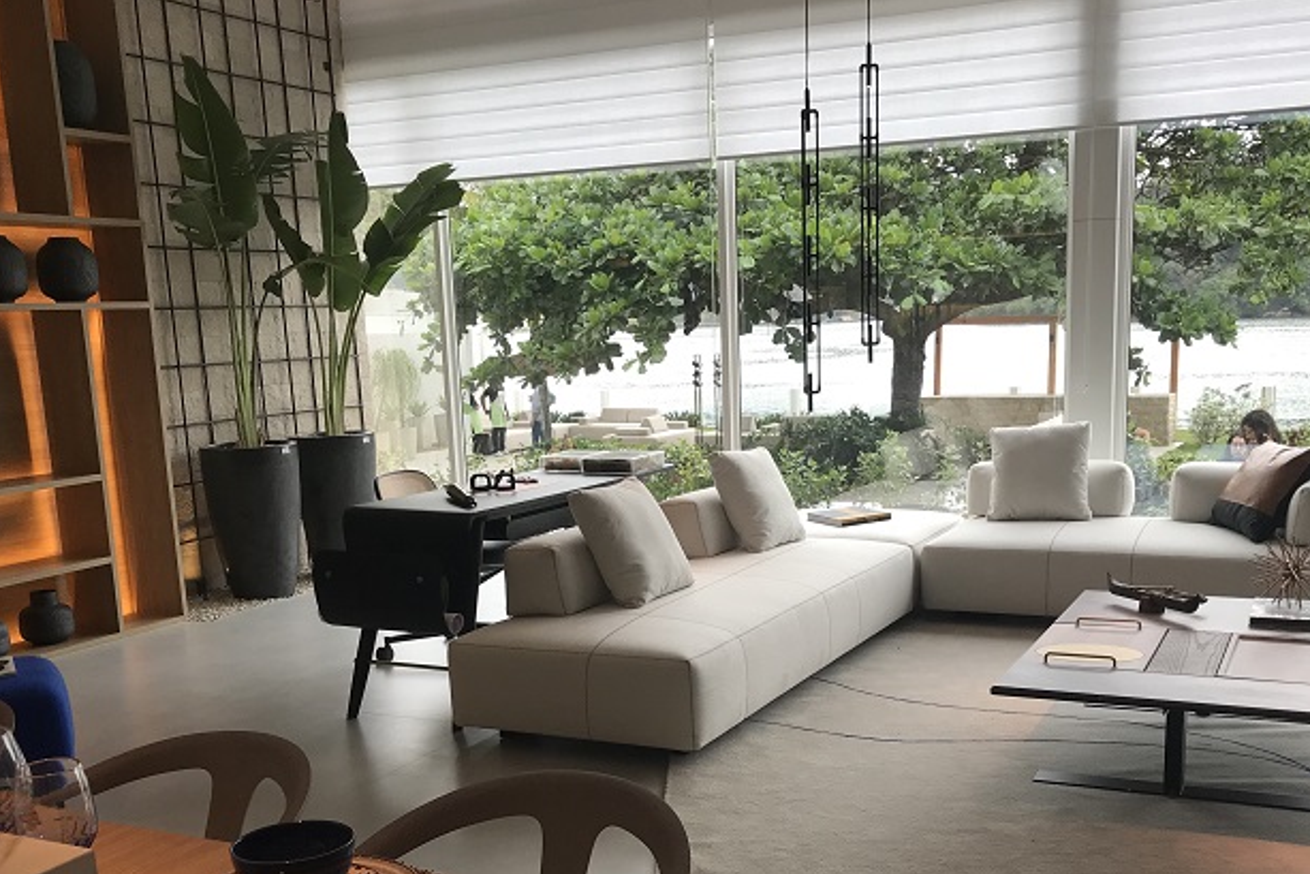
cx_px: 680
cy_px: 633
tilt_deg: -12.4
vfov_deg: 34.5
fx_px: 1383
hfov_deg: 50.7
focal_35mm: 38
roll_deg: +2.2
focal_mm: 3.99
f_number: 1.8
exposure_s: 1/120
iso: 25
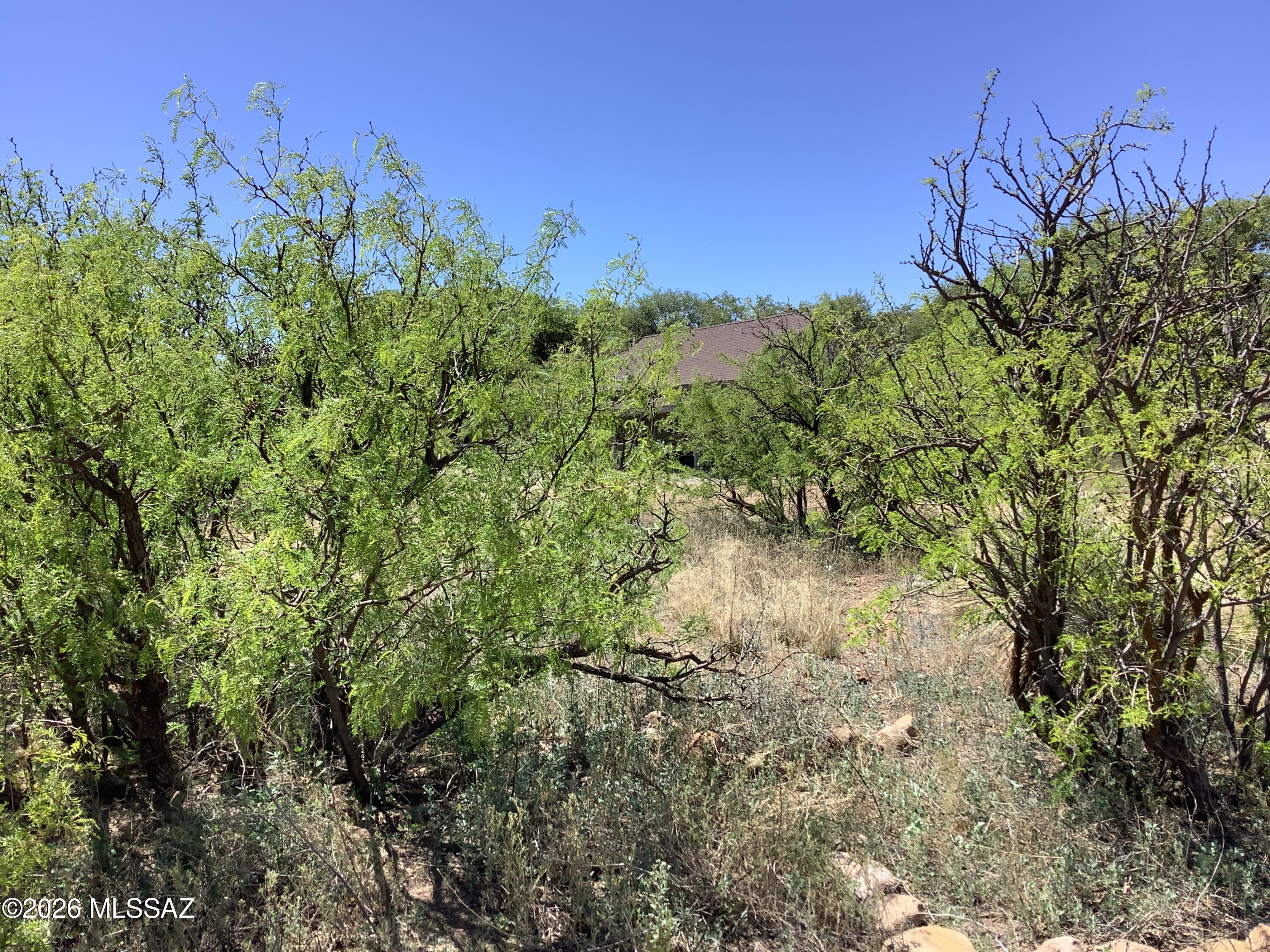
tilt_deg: -4.2
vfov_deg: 45.4
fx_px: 1137
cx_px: 635
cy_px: 476
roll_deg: +2.5
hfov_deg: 58.4
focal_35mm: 31
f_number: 2.4
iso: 25
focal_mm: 3.3
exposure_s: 1/858
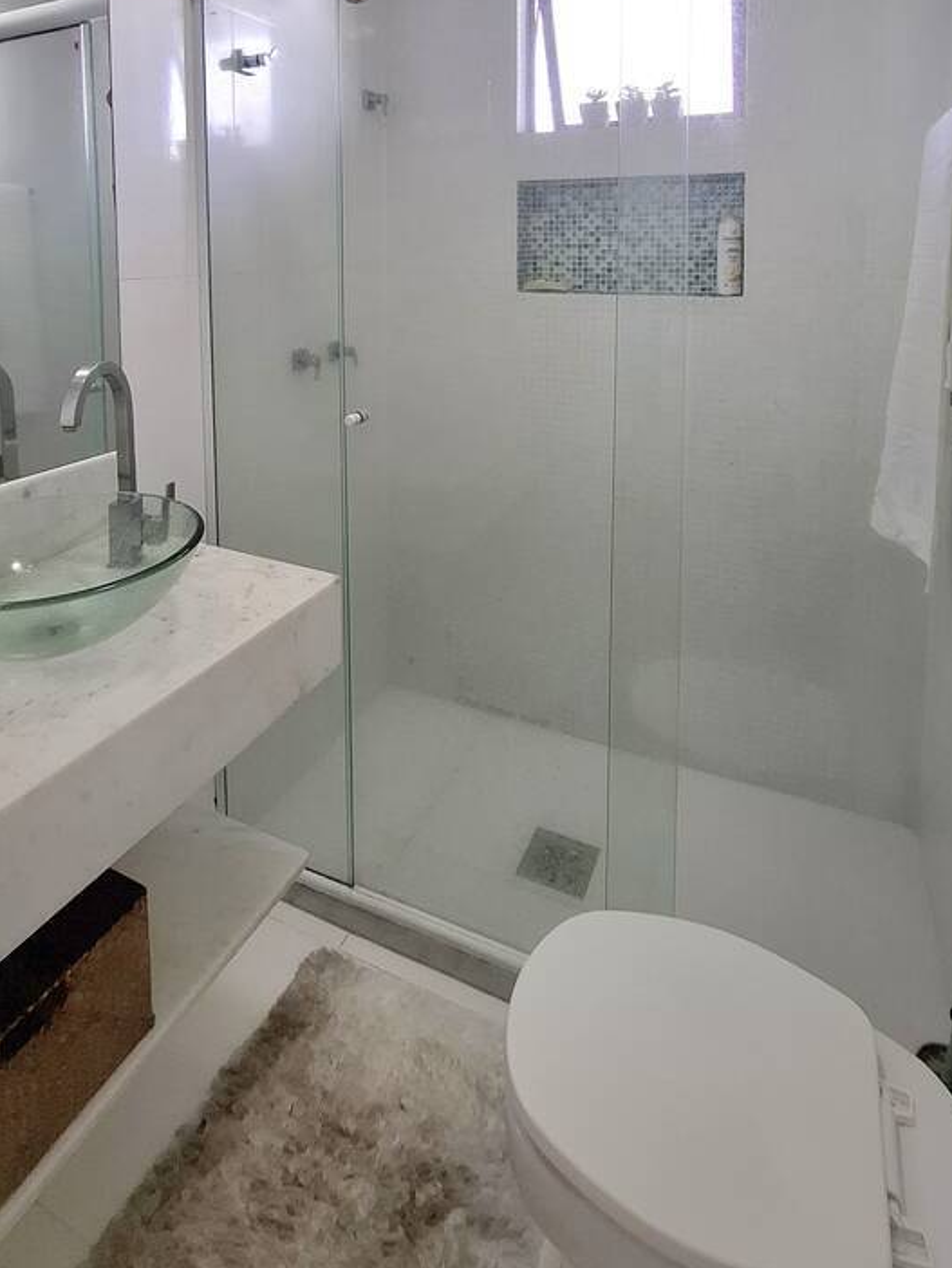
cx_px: 439
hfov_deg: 65.9
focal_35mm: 20
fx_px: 733
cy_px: 311
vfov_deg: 75.5
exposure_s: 1/60.2
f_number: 2.2
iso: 40
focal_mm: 1.74
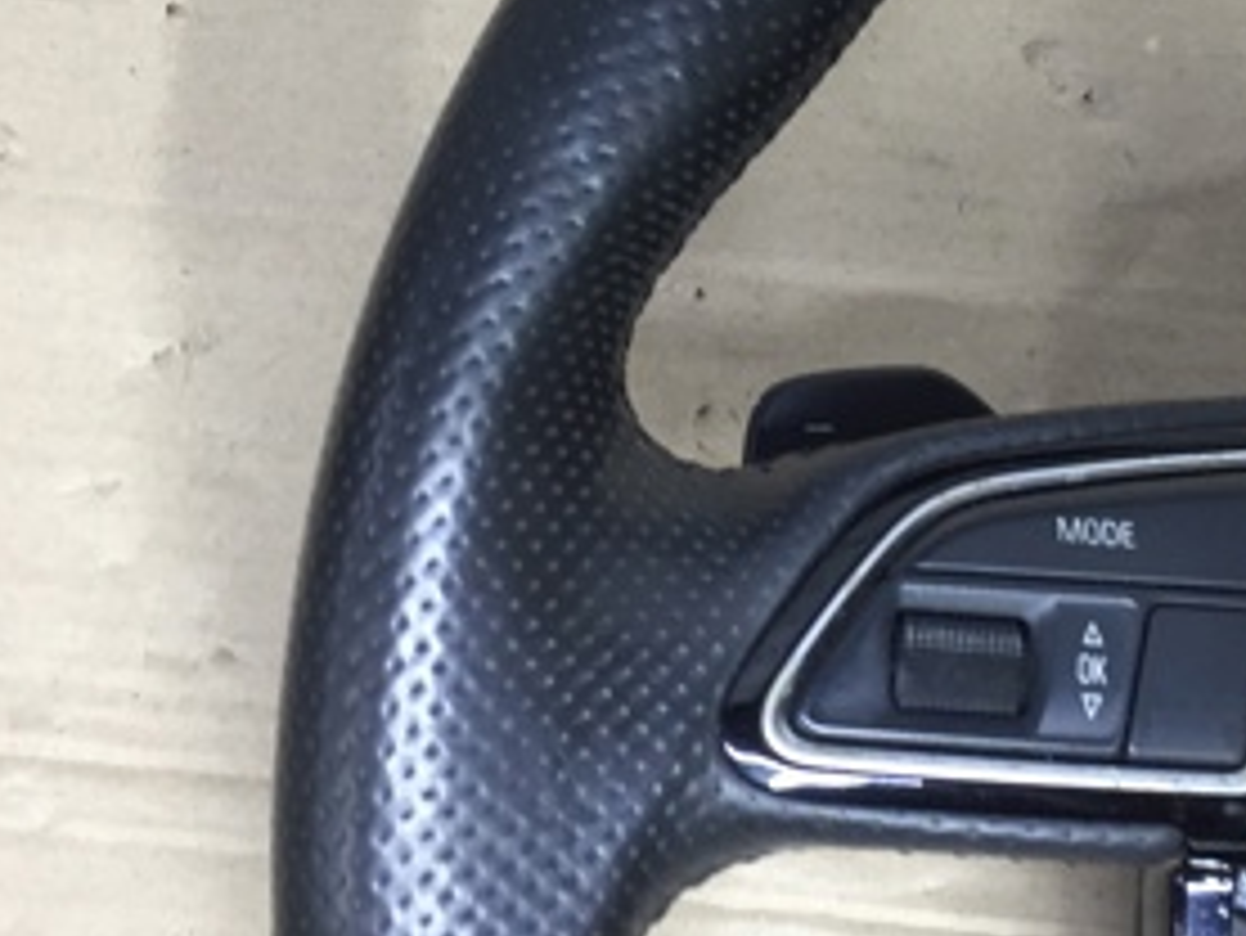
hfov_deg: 28.7
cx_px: 882
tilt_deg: -73.3
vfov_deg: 21.7
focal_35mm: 67
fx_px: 2413
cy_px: 189
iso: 125
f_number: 2.2
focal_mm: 4.15
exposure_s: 1/33
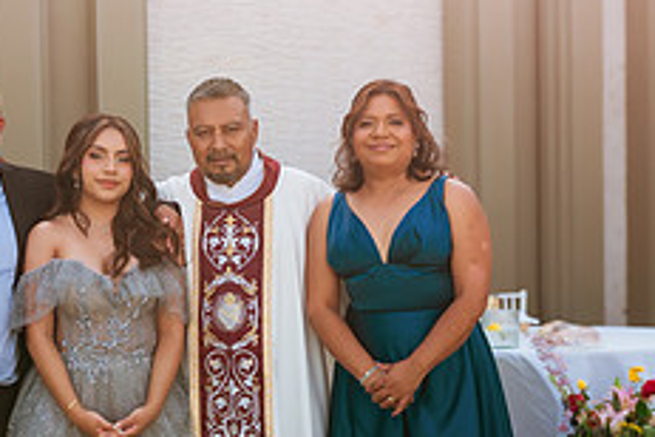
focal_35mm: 82
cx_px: 170
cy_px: 288
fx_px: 1492
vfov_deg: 16.6
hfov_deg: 24.5
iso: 100
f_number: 2.8
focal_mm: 32
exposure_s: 1/800
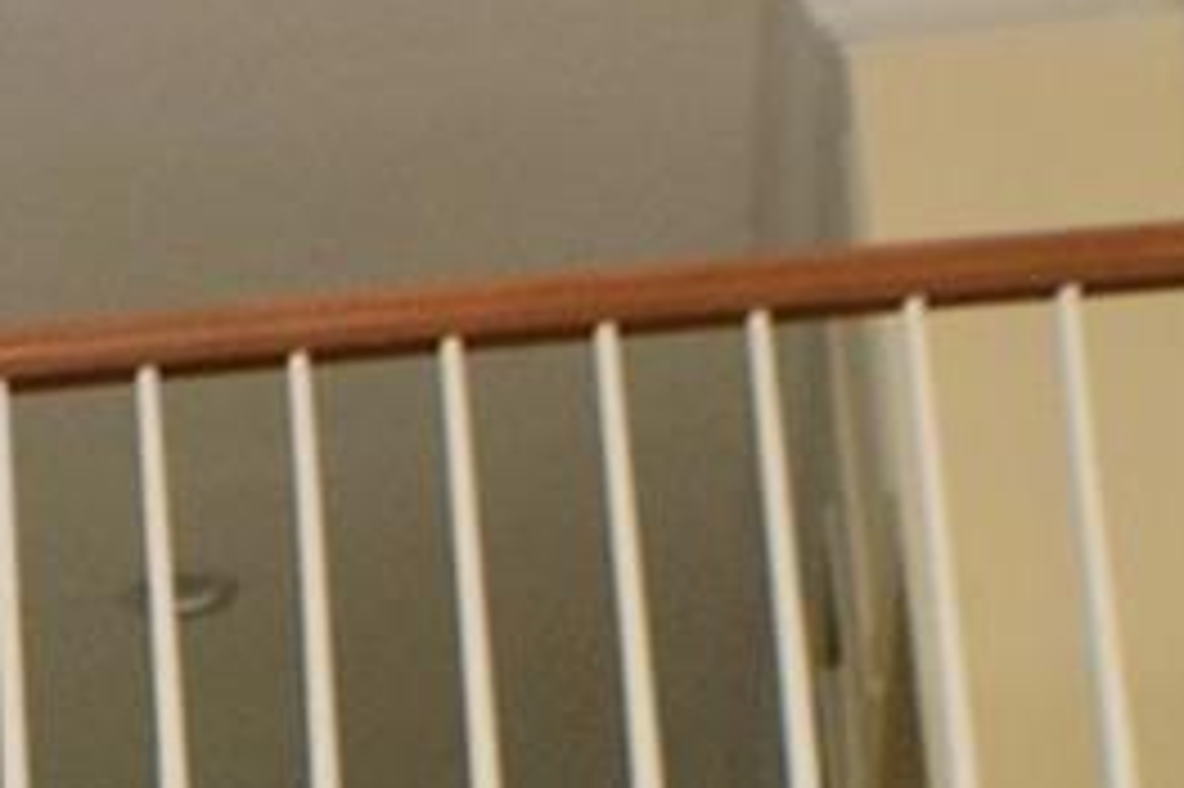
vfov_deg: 6.5
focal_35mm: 201
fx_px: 6606
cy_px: 1774
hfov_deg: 9.7
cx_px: -950
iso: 400
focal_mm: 22
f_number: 5
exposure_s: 1/100
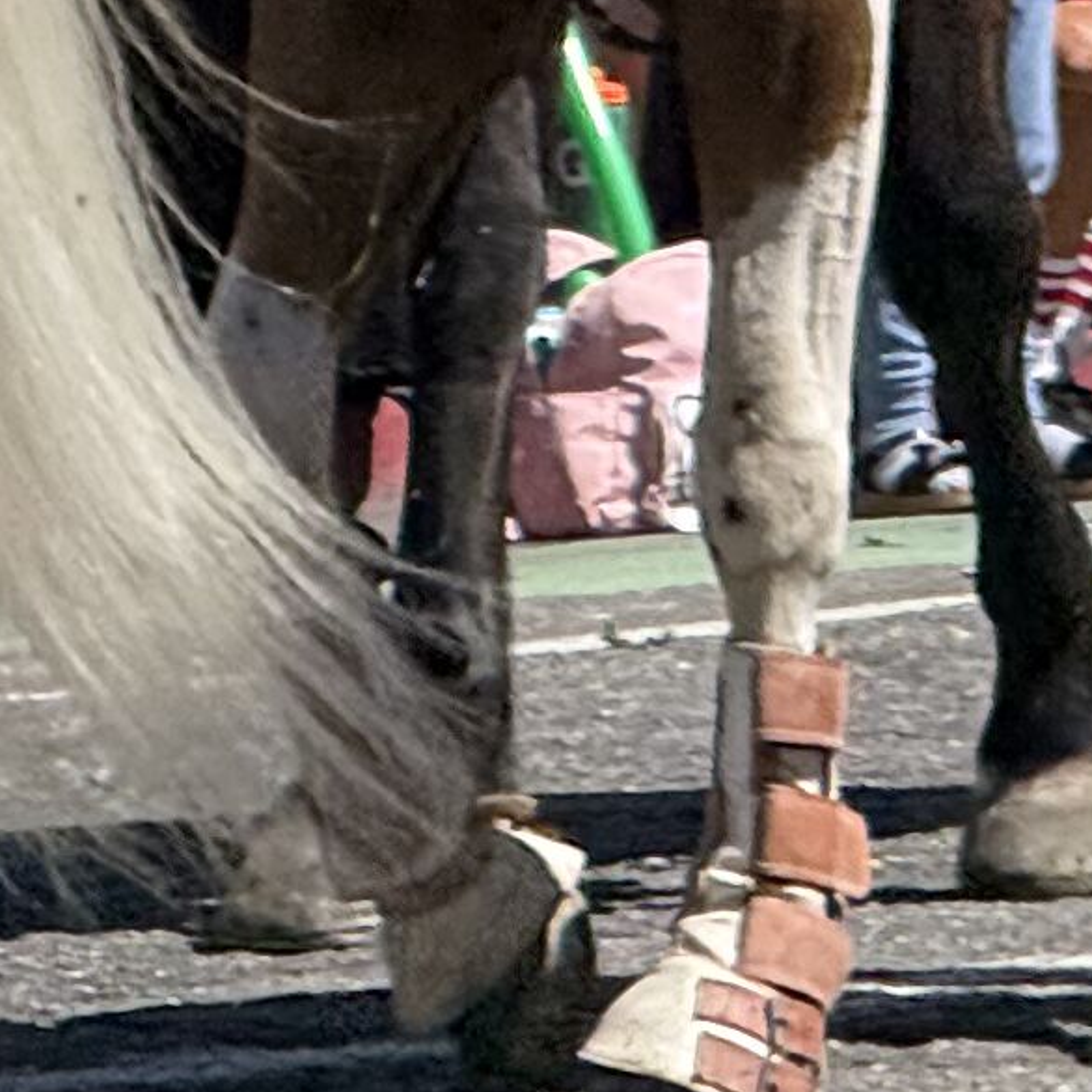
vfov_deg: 2.4
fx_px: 26054
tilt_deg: +0.0
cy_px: -885
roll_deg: +0.2
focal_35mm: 730
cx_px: 760
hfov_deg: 2.4
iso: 64
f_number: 2.8
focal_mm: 15.66
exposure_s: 1/1422
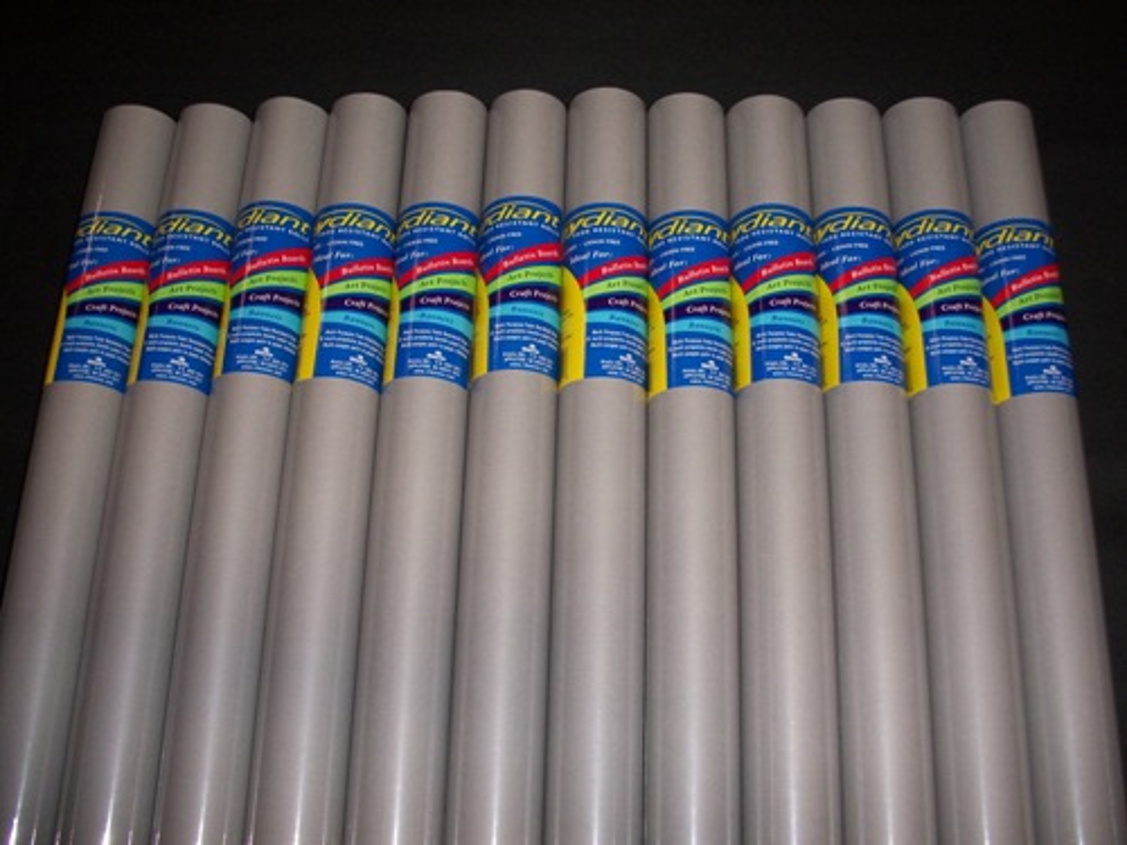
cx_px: 564
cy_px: 422
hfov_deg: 52.6
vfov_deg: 40.7
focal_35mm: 35
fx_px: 1140
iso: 200
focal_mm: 6.3
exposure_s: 1/125
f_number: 3.1
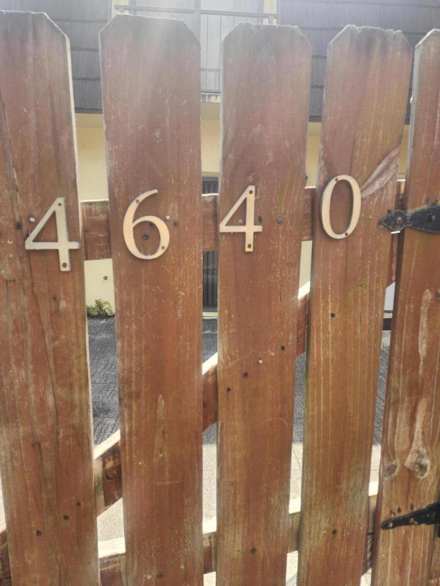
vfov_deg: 73.9
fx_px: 390
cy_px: 293
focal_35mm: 23
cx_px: 220
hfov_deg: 58.9
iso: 12
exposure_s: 1/252
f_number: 1.8
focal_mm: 6.4
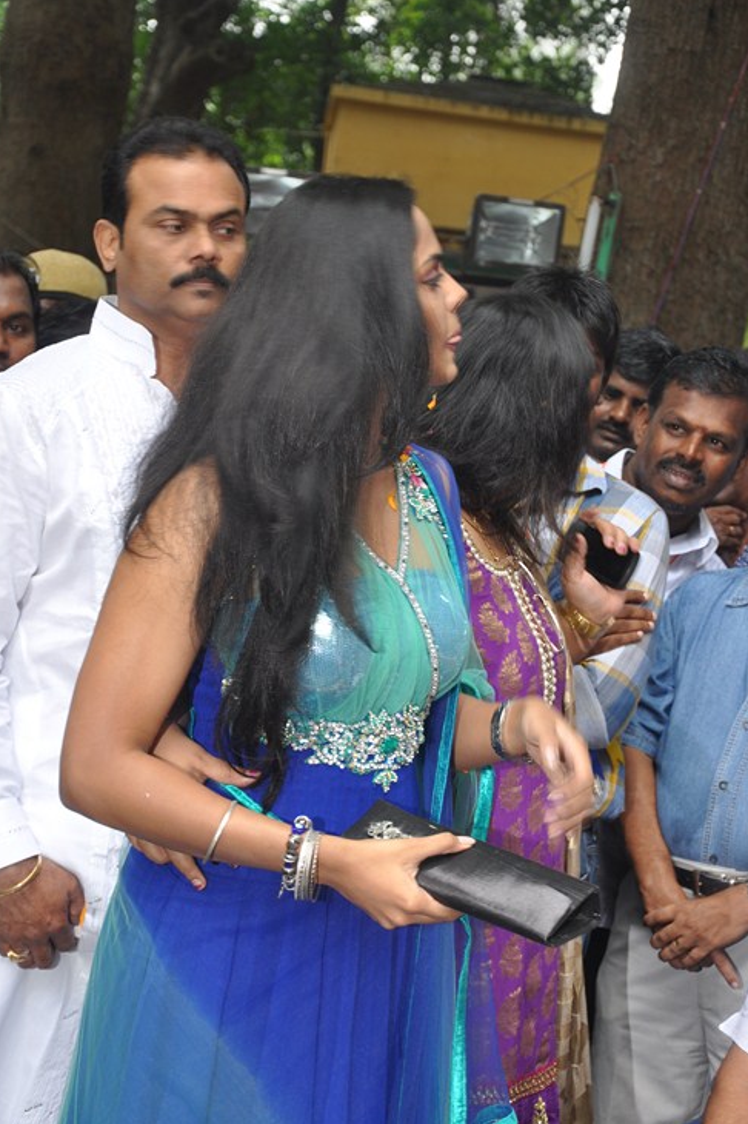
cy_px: 564
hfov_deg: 16.6
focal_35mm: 82
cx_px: 377
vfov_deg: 24.8
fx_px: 2558
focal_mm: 52
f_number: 5
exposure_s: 1/60
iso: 400
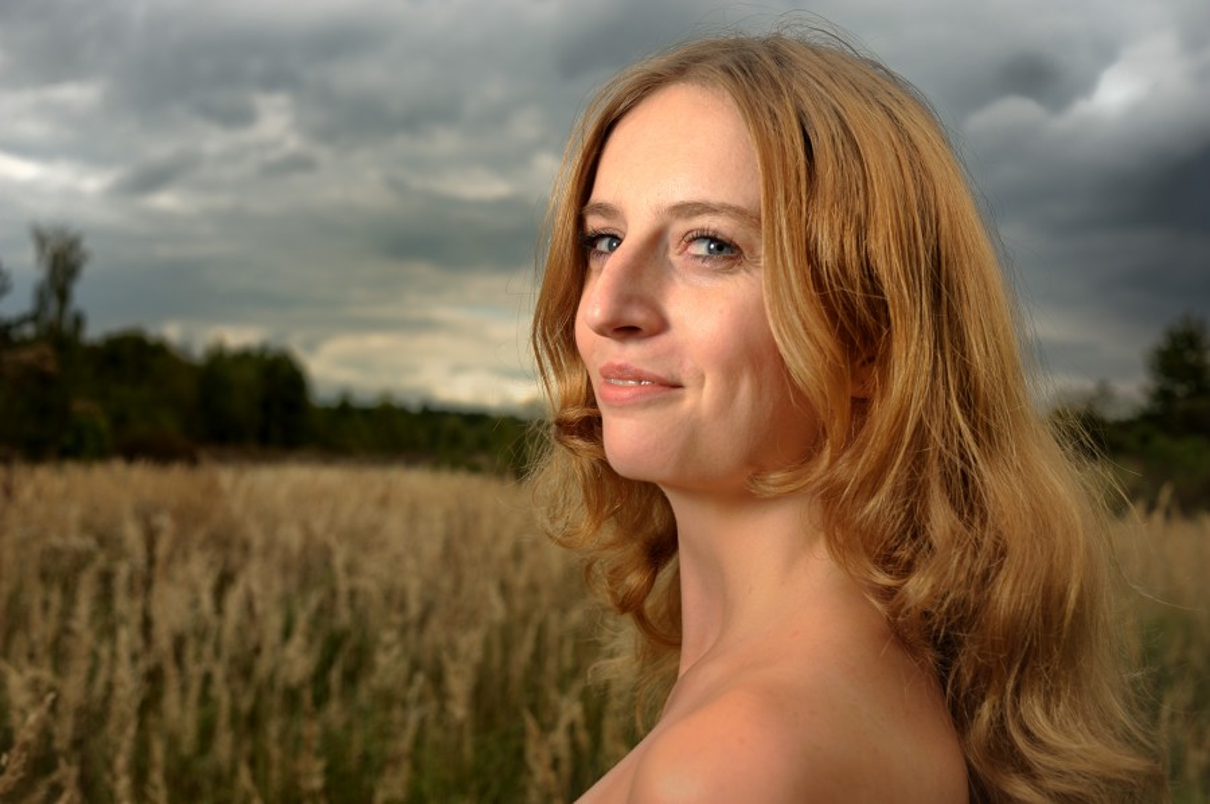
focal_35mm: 35
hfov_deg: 54.5
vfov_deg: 37.8
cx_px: 605
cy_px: 402
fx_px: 1175
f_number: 5.6
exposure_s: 1/250
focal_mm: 35
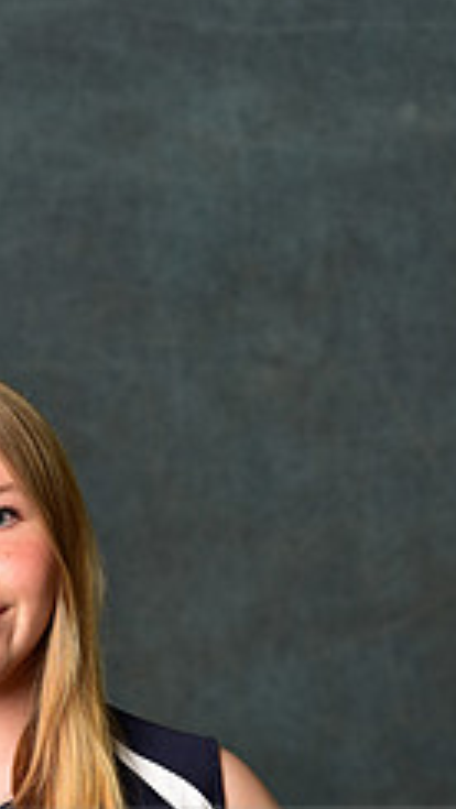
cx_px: 45
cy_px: 852
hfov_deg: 4.2
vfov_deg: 7.5
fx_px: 6184
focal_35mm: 288
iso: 200
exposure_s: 1/200
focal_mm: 116
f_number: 4.5
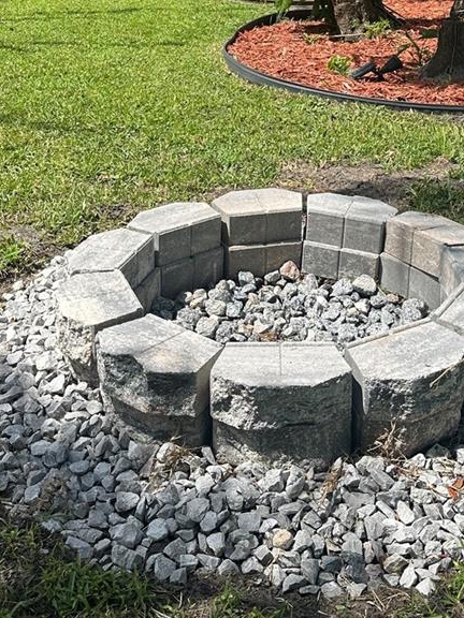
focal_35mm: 50
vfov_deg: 36.1
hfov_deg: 29.0
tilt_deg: -12.6
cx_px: 288
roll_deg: -2.6
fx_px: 894
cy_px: 76
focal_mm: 6.86
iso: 80
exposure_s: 1/3597
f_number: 1.78
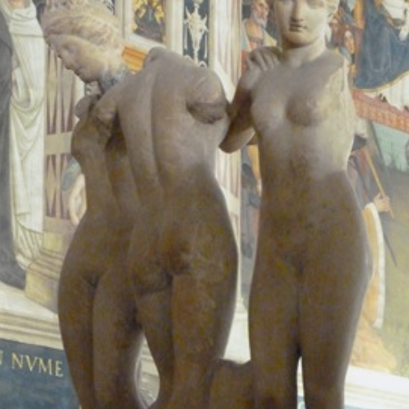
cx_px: 208
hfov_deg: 10.7
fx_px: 2179
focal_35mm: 163
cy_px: 270
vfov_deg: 10.7
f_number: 5
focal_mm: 18.7
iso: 1600
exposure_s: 1/15
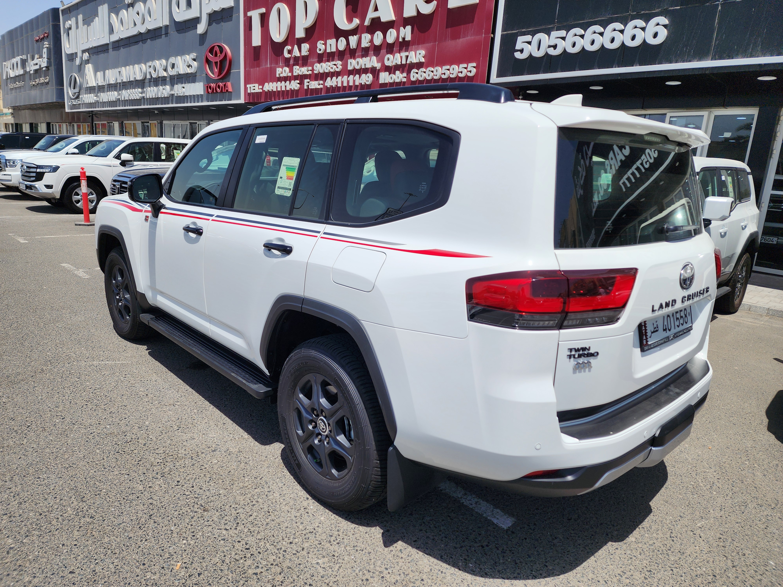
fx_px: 520
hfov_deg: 73.9
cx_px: 392
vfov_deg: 58.9
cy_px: 294
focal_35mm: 23
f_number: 1.8
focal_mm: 6.4
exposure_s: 1/2088
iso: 12
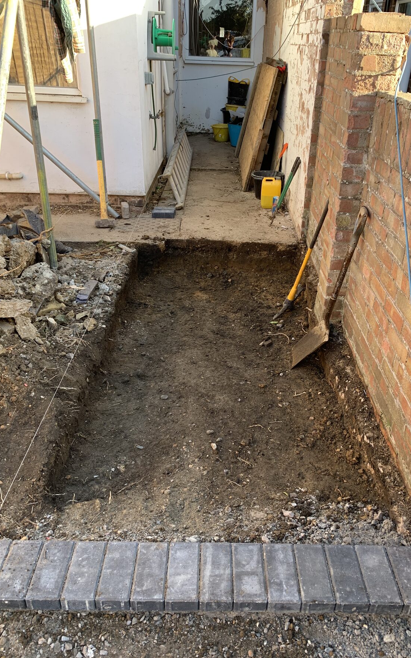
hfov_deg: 44.5
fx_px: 502
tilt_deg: -29.7
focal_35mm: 28
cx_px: 222
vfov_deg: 66.5
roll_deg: -1.5
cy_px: 328
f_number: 1.8
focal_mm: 4.25
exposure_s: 1/121
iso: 32
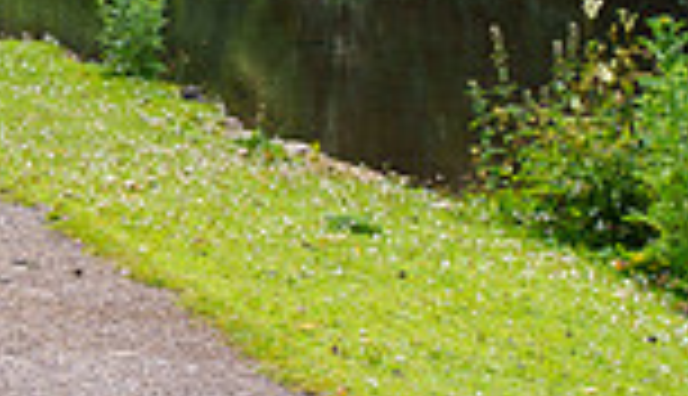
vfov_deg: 6.4
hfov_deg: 10.9
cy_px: -291
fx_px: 3485
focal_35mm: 190
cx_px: -319
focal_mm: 48
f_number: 3.5
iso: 200
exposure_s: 1/640
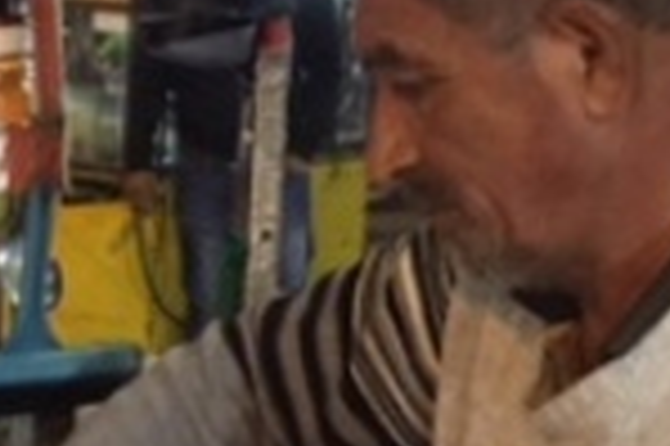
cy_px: 689
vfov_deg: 9.3
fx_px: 2658
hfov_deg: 14.1
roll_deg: -2.0
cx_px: -56
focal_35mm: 143
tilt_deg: -14.7
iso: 80
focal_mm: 4.15
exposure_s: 1/4
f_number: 2.2
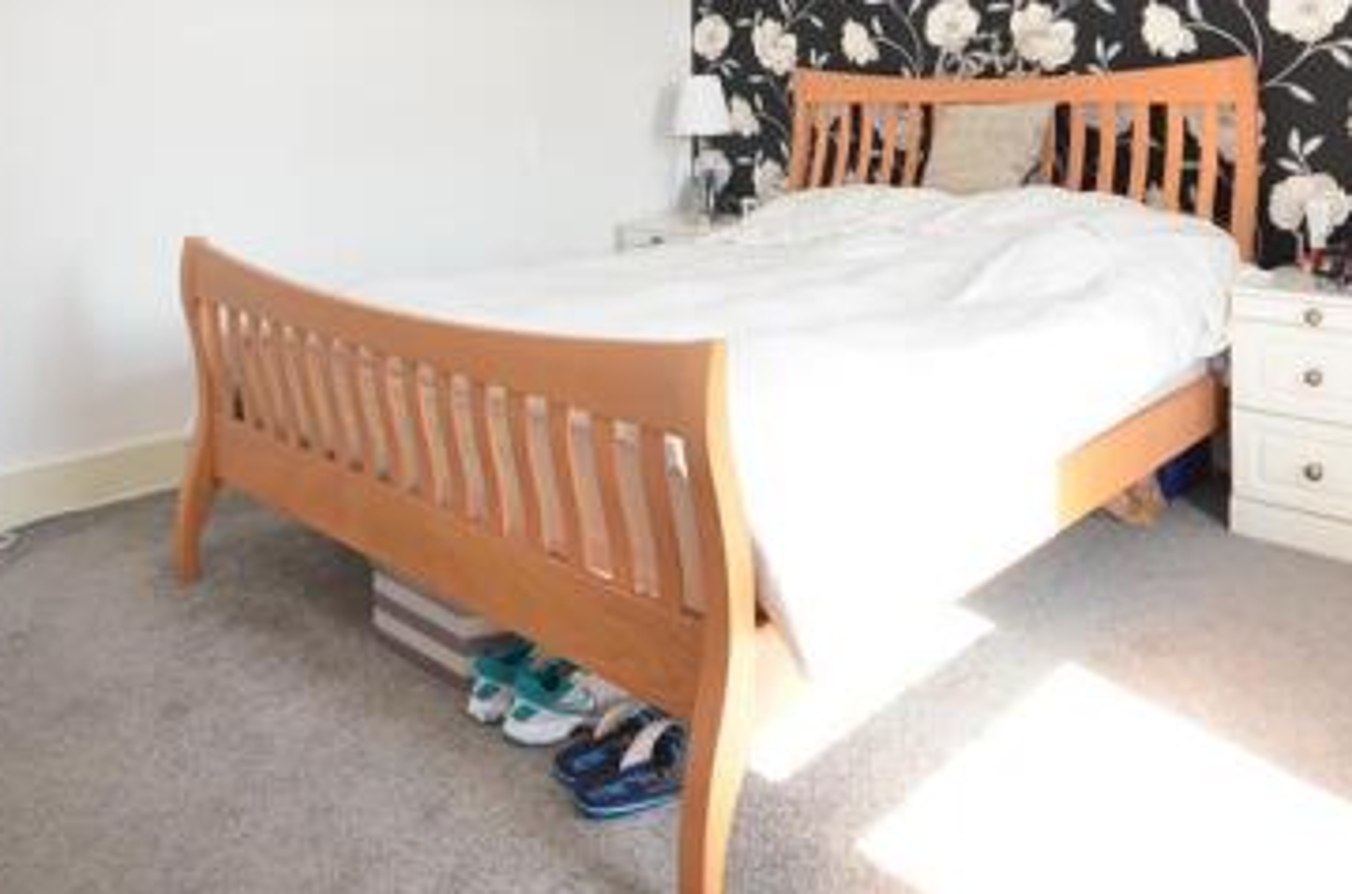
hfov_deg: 59.7
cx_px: 695
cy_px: 90
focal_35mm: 31
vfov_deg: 38.7
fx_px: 1178
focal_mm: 11.5
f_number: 5.6
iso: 200
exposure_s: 1/25
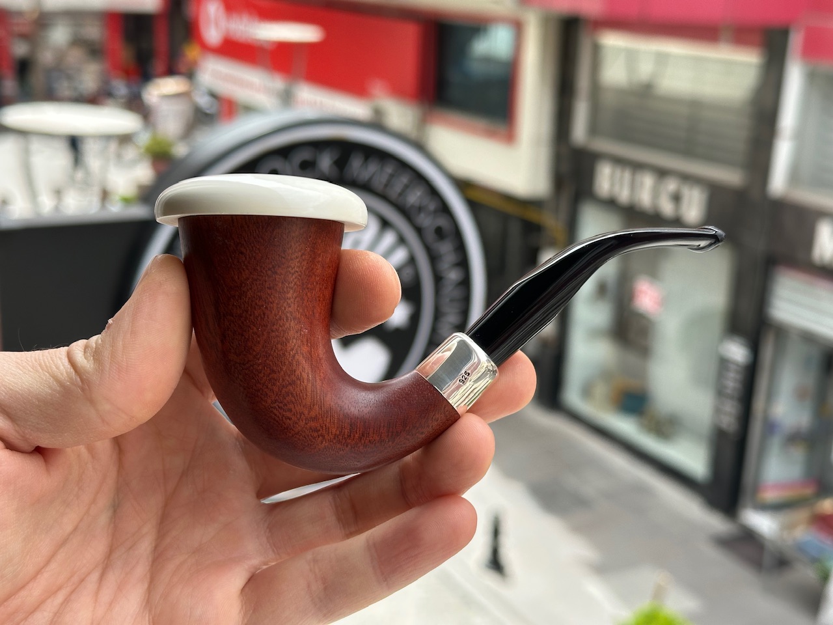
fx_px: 1155
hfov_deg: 39.7
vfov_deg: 30.3
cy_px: 312
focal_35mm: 48
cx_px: 416
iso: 64
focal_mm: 6.86
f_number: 1.78
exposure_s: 1/872
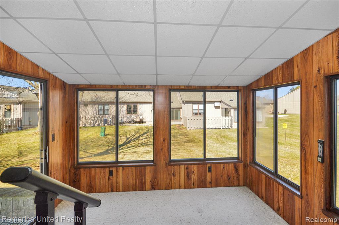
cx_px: 170
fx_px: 155
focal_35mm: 16
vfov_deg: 71.9
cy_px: 112
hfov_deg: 95.1
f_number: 7.1
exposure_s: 1/160
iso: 200
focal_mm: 11
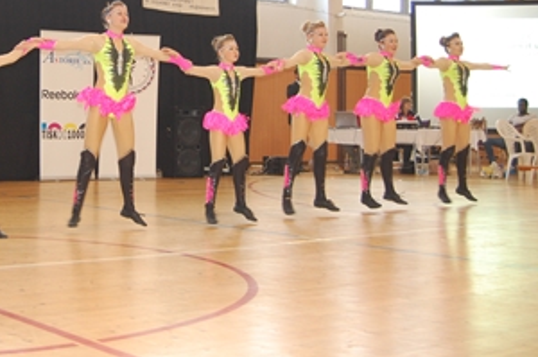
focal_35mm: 60
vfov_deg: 22.2
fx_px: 895
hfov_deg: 32.4
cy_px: 70
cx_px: 95
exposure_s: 1/60
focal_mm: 24
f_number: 4
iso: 560
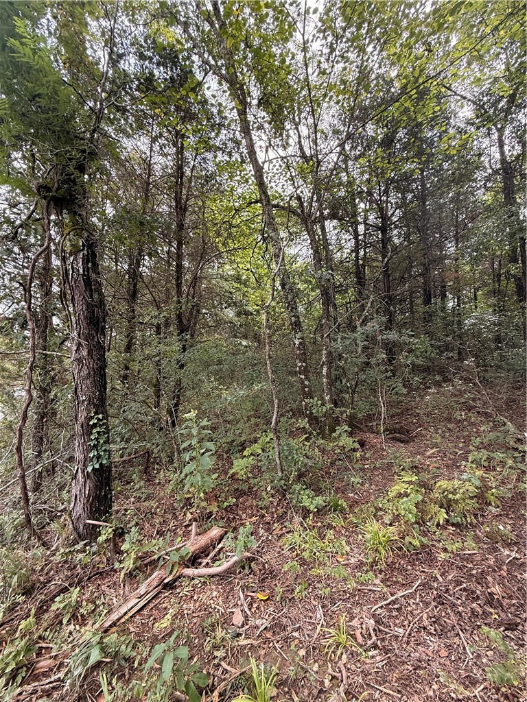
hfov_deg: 85.7
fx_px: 284
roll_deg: -1.9
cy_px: 351
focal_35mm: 14
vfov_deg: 102.1
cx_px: 264
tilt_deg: +4.9
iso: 64
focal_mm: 2.22
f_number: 2.2
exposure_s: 1/178
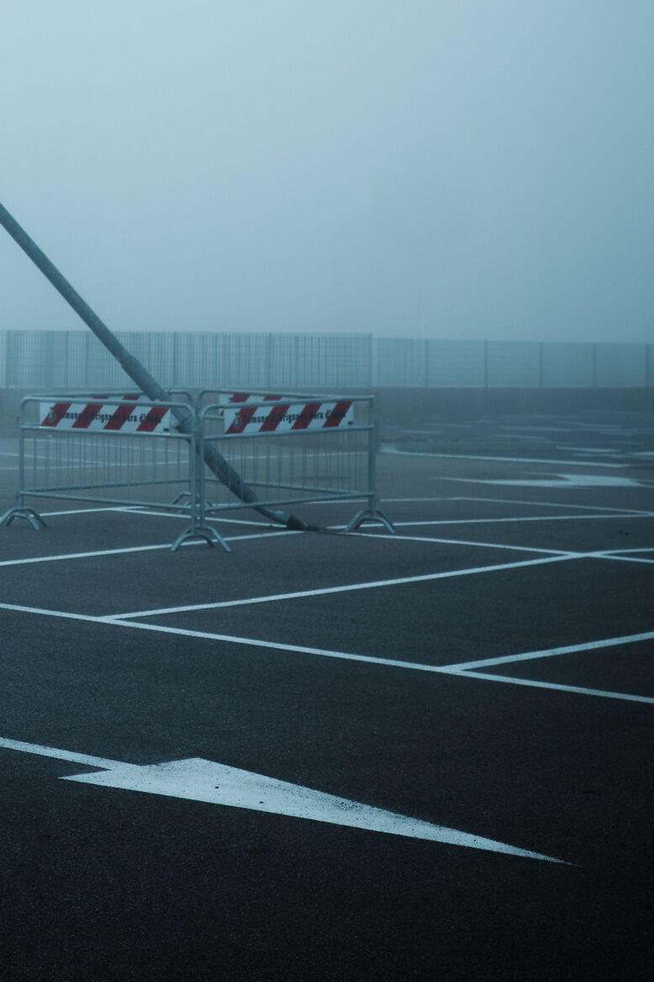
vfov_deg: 24.6
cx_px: 48
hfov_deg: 16.4
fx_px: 2236
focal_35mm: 82
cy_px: 279
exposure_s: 1/125
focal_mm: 26
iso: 100
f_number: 2.8
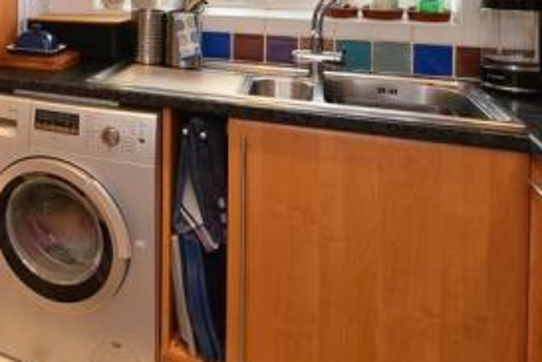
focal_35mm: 36
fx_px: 542
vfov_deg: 32.6
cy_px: -33
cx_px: -44
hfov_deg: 42.6
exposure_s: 1/3
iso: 400
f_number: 11
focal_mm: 10
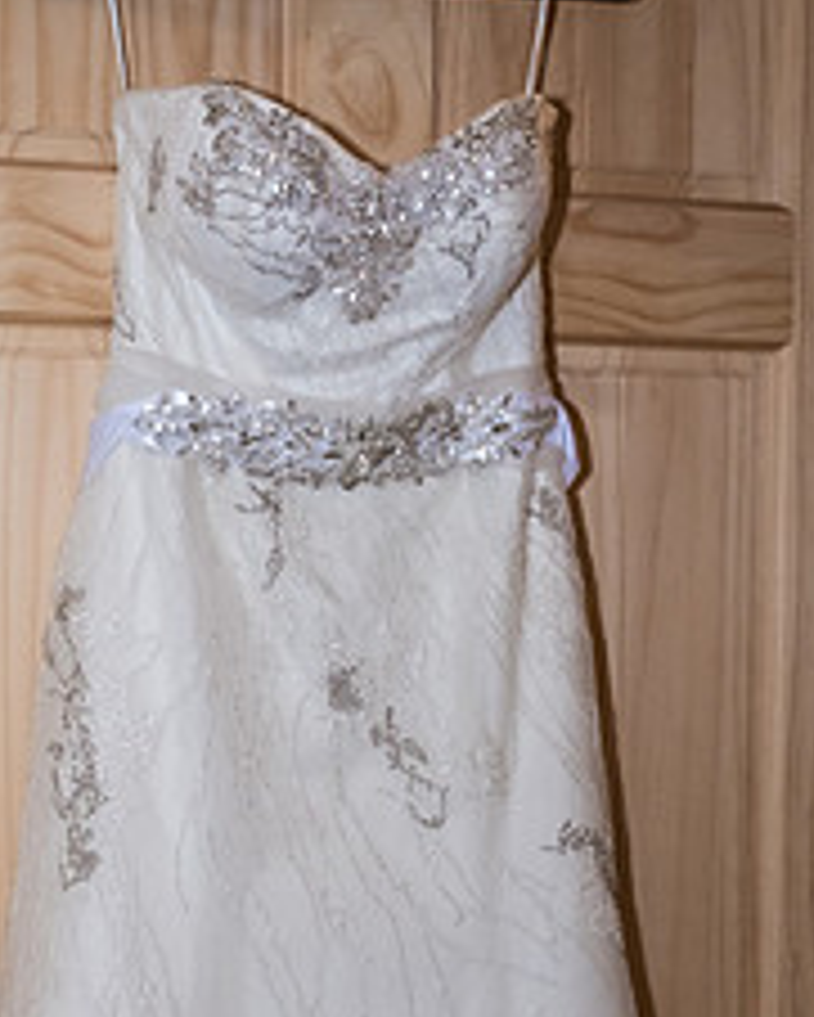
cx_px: 225
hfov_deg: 21.4
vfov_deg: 26.7
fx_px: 2137
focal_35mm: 71
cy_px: 572
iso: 1600
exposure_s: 1/200
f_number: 9
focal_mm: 25.4
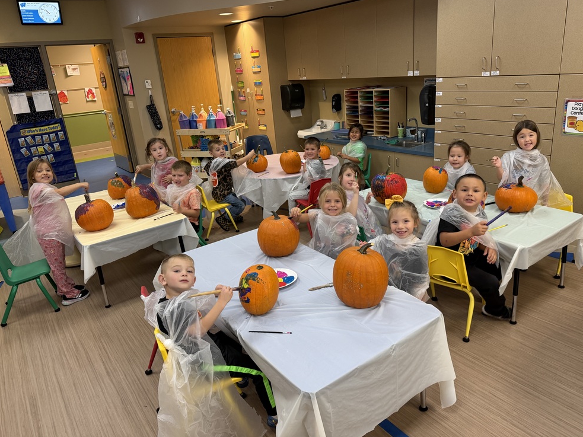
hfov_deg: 69.4
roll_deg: +4.1
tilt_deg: -20.2
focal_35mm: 25
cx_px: 301
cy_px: 210
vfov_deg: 54.9
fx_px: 421
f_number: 1.78
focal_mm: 6.76
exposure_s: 1/60
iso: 250
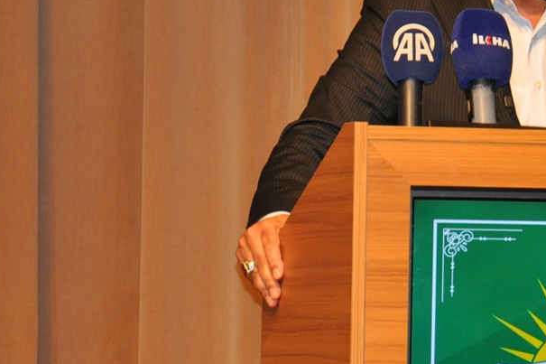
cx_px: 593
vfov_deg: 4.5
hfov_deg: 6.7
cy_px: 141
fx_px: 4624
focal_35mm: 305
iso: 800
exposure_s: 1/60
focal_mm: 90
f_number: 5.6
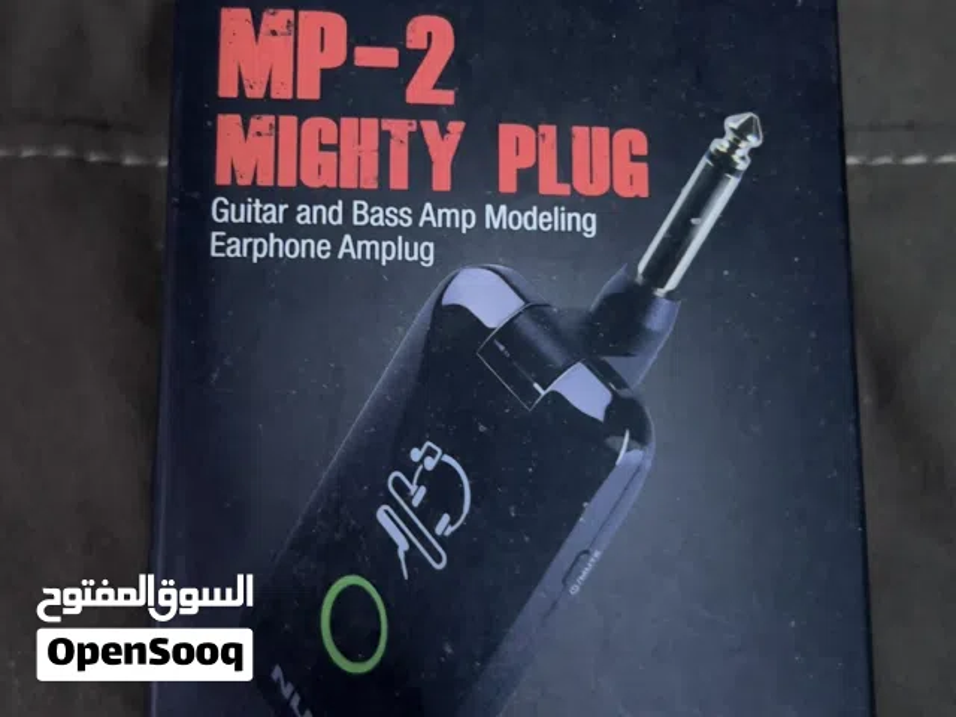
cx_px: 478
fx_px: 718
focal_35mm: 26
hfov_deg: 67.3
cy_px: 358
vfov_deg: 53.1
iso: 800
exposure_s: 1/30
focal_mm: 5.7
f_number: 1.5
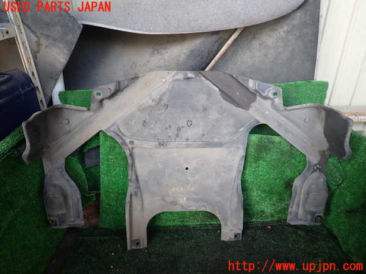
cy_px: 137
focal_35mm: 25
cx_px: 183
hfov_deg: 69.4
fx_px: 264
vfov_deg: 54.9
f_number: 2
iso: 100
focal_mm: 4.5
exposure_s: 1/60
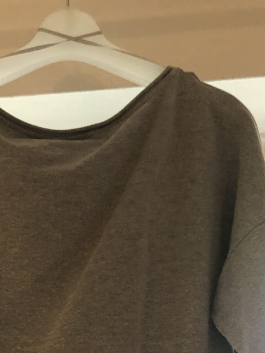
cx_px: 22
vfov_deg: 32.5
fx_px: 562
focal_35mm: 55
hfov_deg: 25.6
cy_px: 344
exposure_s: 1/12
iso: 100
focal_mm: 3.99
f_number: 1.8
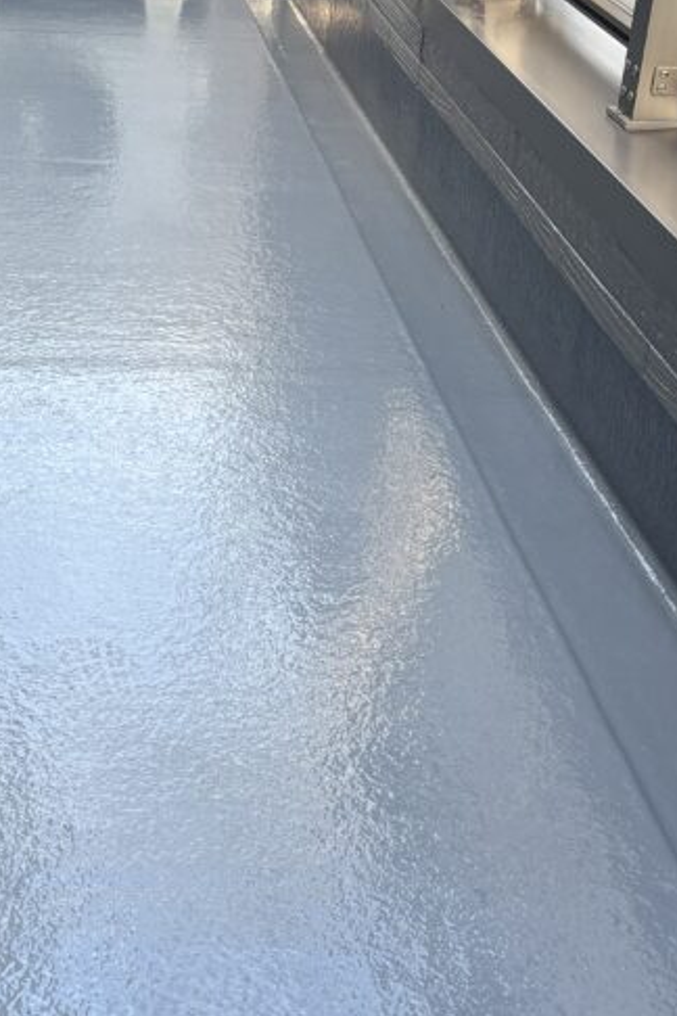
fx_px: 1608
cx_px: 190
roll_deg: -0.8
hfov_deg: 23.6
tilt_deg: -32.5
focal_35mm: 57
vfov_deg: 35.0
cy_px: 585
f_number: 1.6
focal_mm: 5.96
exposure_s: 1/121
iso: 32
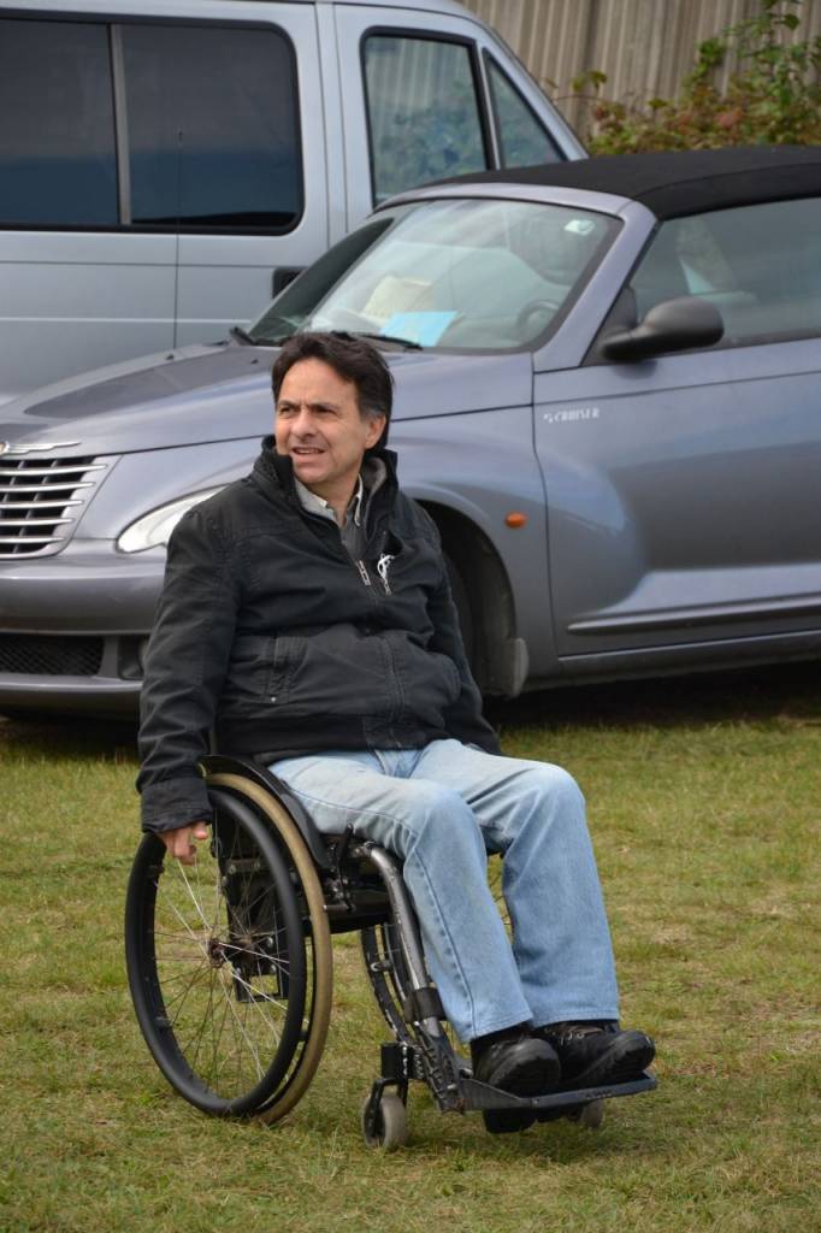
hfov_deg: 8.7
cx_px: 410
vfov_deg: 13.0
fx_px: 5391
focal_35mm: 158
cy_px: 616
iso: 400
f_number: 5.6
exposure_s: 1/400
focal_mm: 105
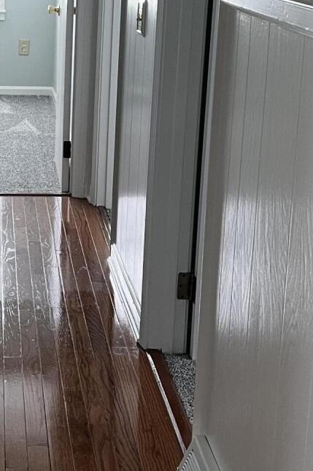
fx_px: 1096
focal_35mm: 84
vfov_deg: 24.2
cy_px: 189
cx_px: -1
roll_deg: -0.9
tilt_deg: -14.6
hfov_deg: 15.9
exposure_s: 1/60
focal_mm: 5.7
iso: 100
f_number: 1.5
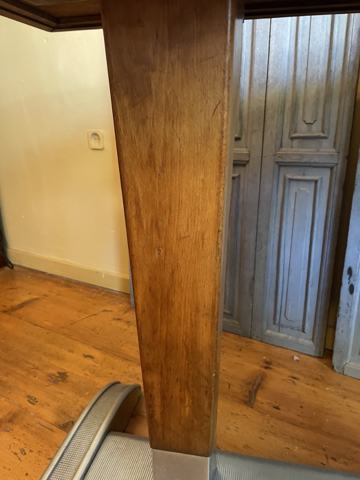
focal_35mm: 26
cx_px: 180
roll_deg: +2.4
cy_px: 240
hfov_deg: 53.1
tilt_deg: -17.4
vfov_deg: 67.3
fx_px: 360
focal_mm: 4.2
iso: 500
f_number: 1.6
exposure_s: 1/25
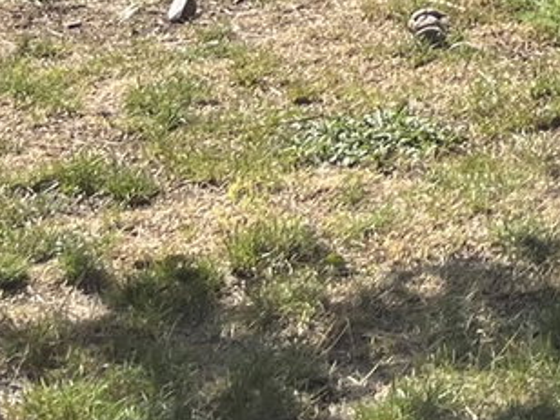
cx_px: 1120
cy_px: -611
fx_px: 2184
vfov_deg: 9.6
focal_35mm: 135
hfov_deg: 12.8
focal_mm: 5.1
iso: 50
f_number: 1.6
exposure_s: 1/2755
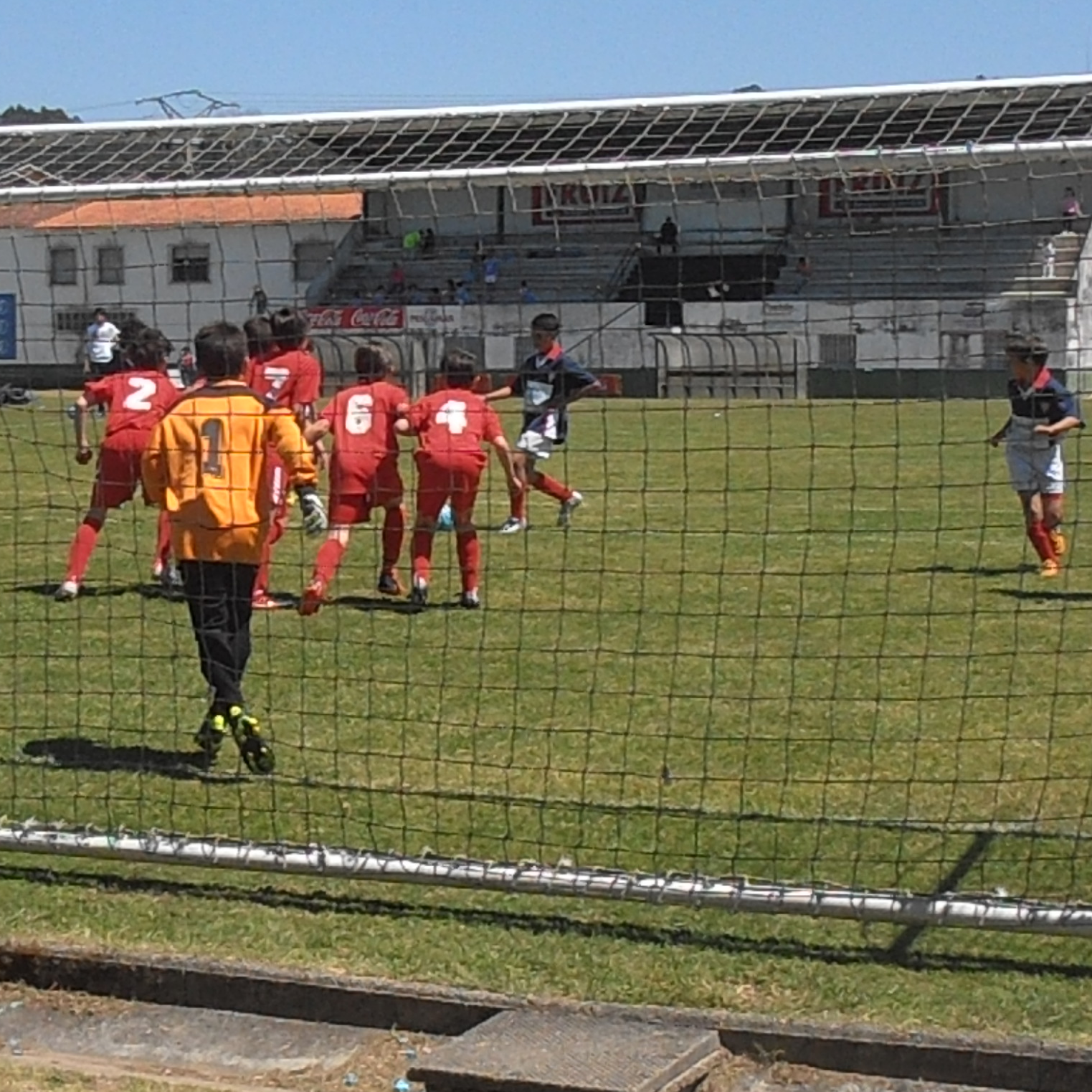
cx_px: 425
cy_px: 543
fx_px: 2927
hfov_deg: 21.1
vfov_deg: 21.1
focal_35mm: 82
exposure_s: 1/400
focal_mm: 12.29
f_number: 12
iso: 400
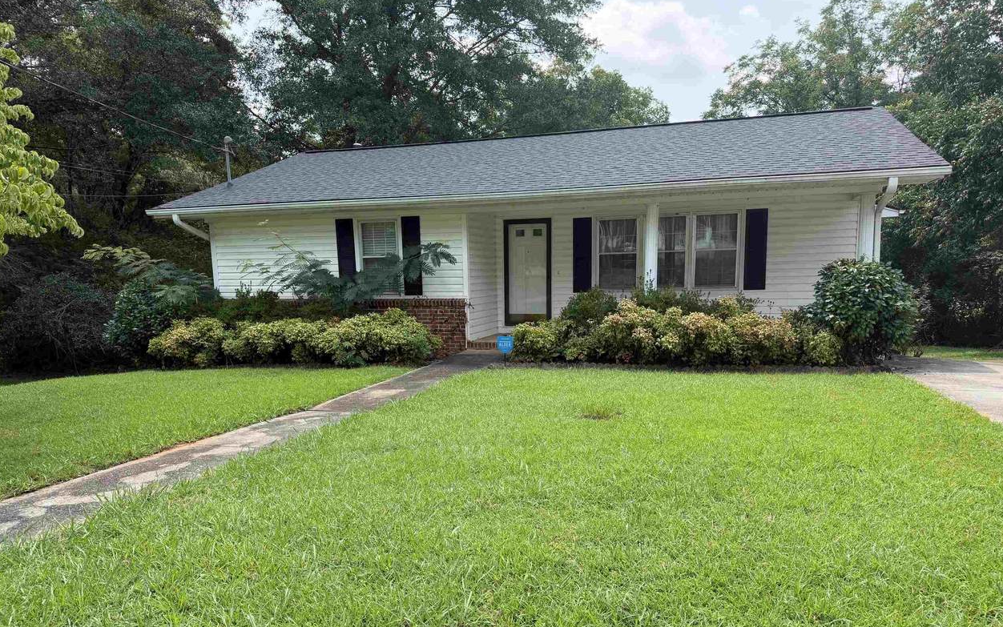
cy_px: 375
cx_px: 493
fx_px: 711
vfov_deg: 47.4
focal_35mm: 26
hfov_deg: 70.4
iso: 80
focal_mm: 6.76
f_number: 1.78
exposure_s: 1/1553
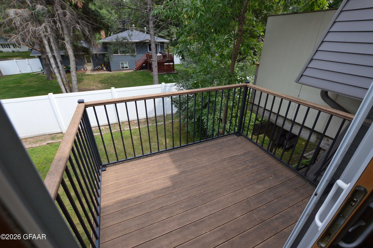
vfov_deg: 77.2
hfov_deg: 100.4
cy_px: 124
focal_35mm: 15
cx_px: 186
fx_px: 155
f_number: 6.3
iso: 100
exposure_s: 1/160
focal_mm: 10
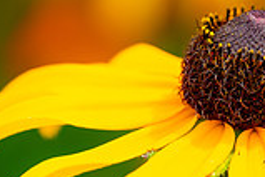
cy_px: 137
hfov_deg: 4.9
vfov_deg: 3.2
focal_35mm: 423
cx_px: 287
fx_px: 3114
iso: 500
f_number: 5.6
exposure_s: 1/320
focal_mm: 105
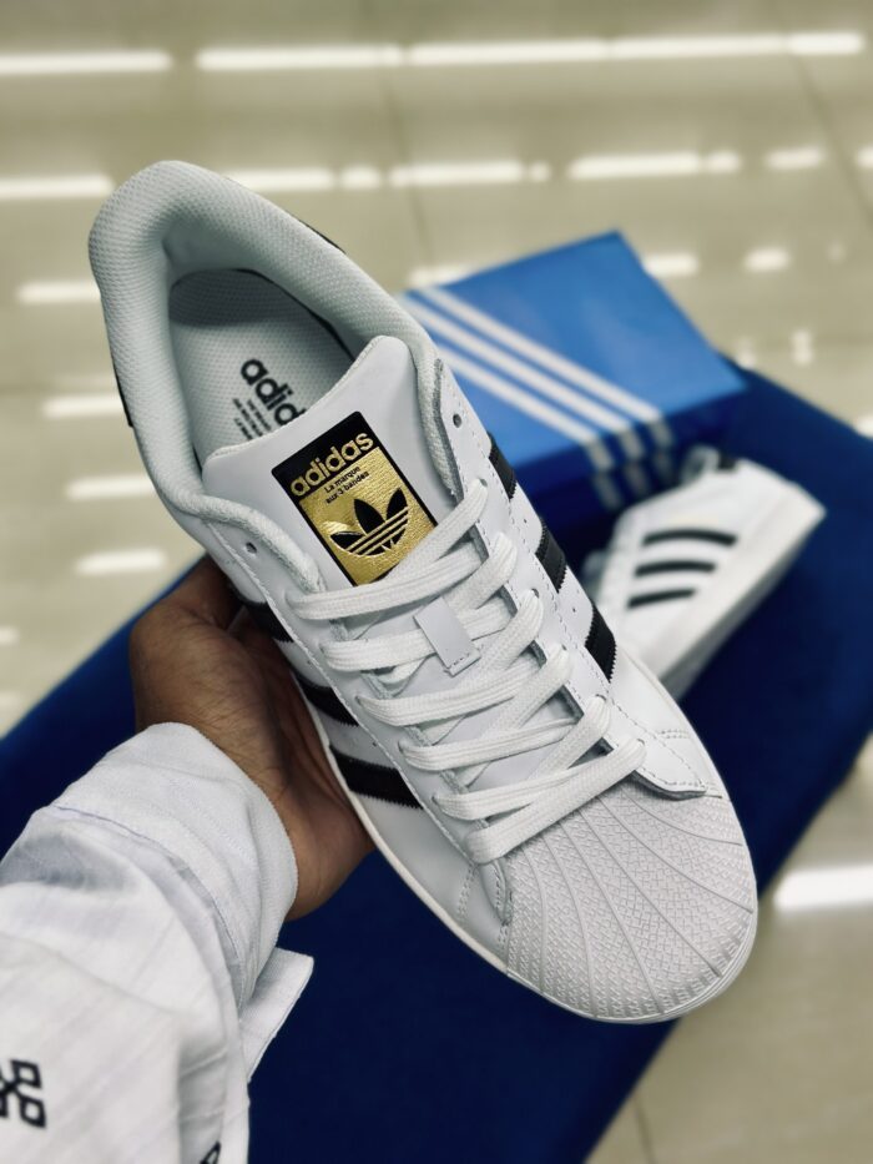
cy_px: 582
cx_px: 436
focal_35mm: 48
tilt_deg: -51.2
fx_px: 1614
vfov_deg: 39.7
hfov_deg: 30.3
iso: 64
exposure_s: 1/165
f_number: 1.78
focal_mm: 6.86
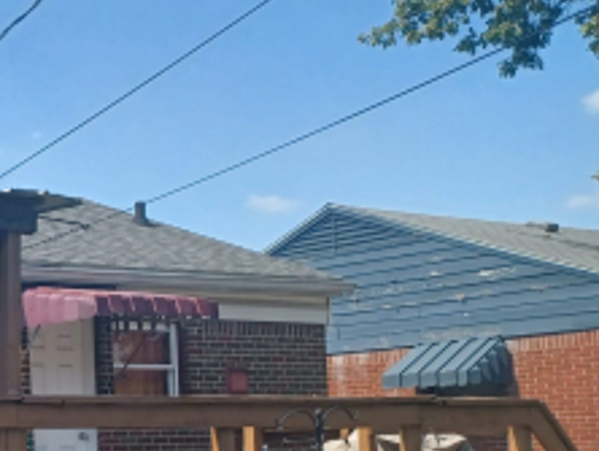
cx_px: -293
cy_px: 367
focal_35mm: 75
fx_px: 1299
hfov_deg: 21.8
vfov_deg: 19.5
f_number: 1.8
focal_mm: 4.6
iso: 32
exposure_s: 1/338
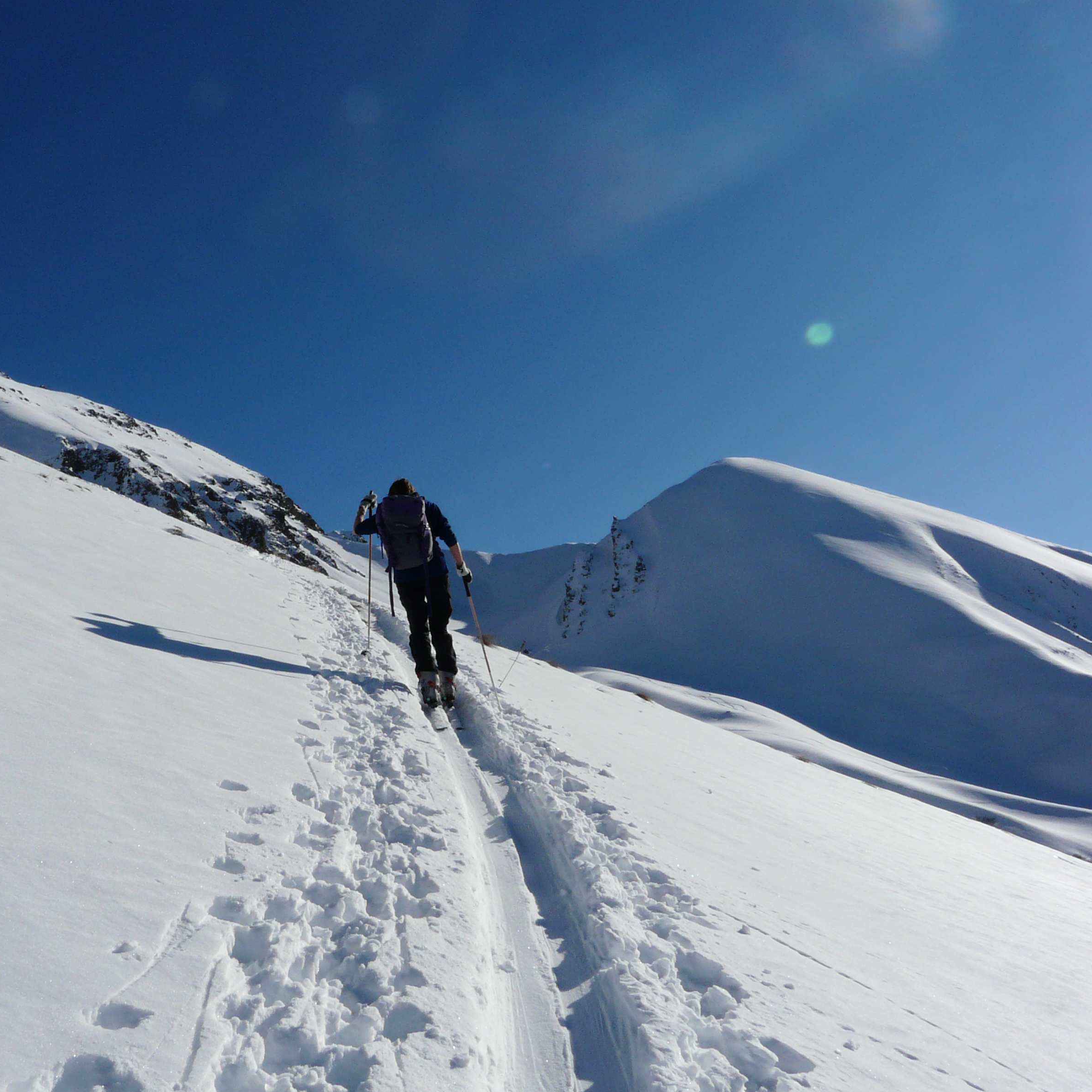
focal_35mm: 34
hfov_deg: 47.5
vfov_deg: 48.4
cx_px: 343
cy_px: 555
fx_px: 1213
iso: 100
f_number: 8
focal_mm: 4.6
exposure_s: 1/1000
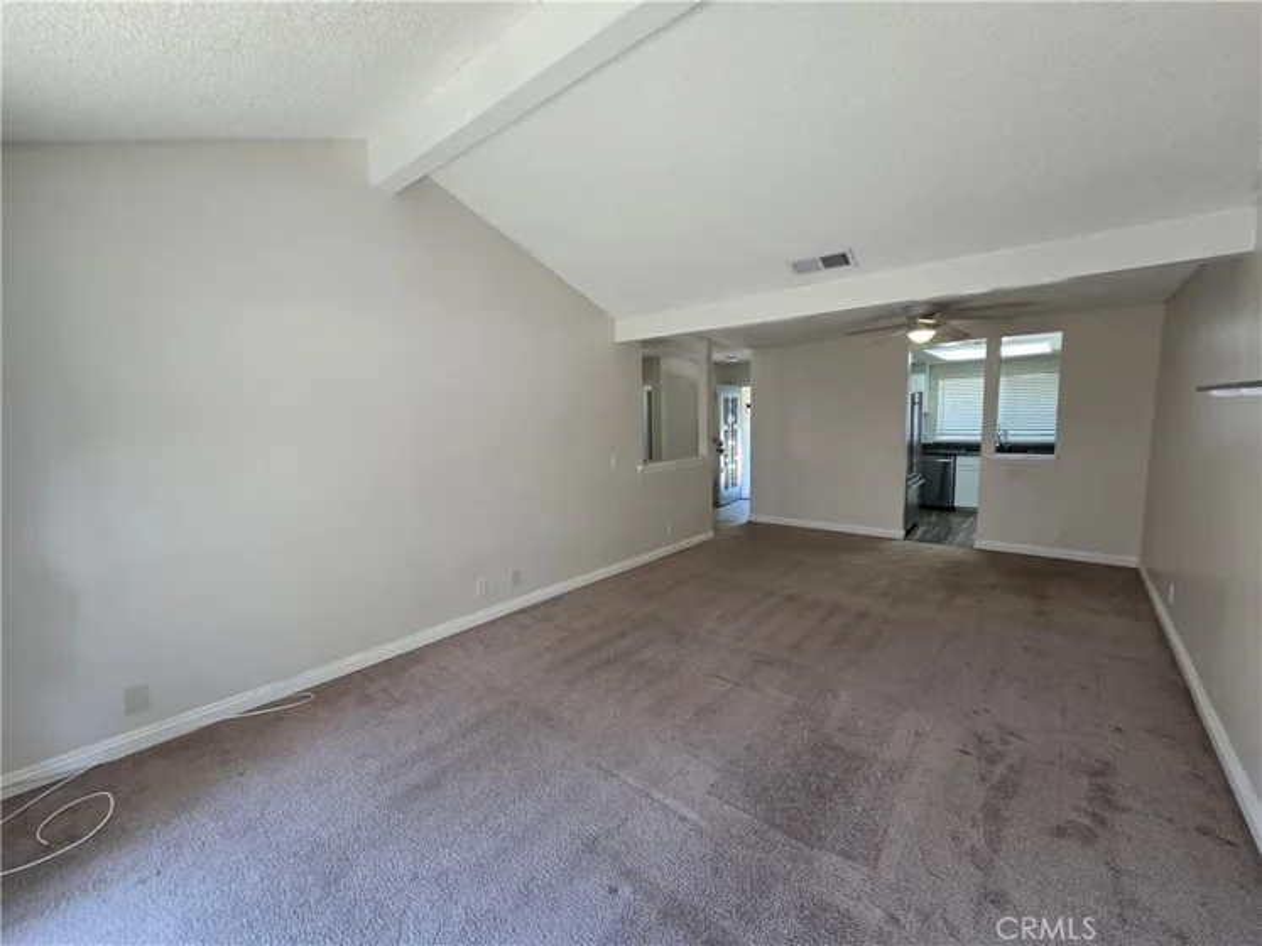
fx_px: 474
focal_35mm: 13
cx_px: 631
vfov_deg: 89.9
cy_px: 473
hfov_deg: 106.2
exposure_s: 1/60
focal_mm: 2.2
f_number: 2.2
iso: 80
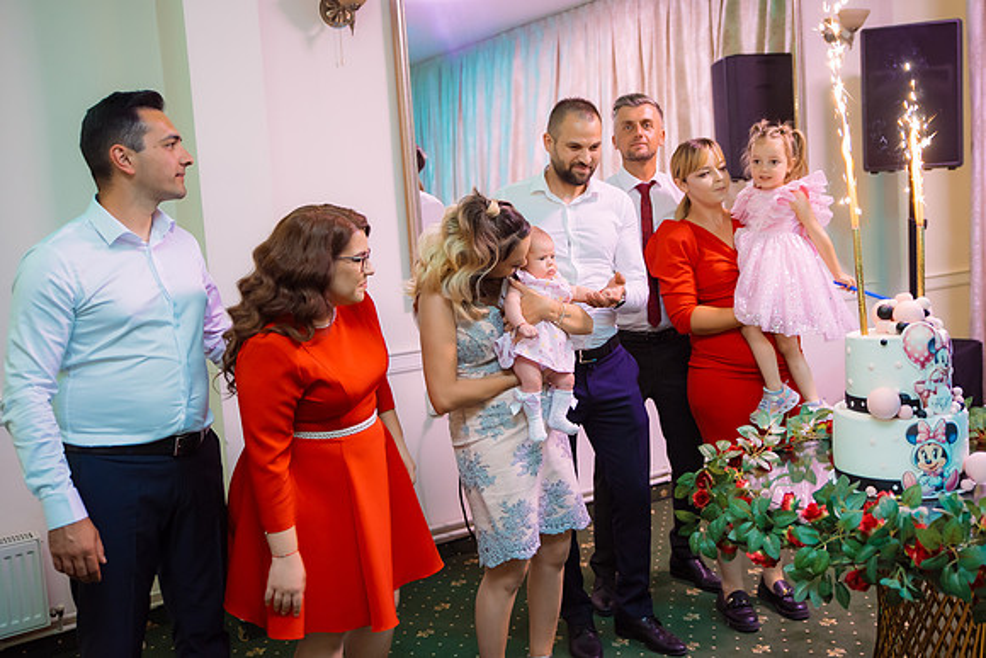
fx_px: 1056
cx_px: 519
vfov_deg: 34.6
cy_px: 300
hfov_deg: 50.0
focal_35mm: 39
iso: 1000
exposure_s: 1/125
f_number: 2.8
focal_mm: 35
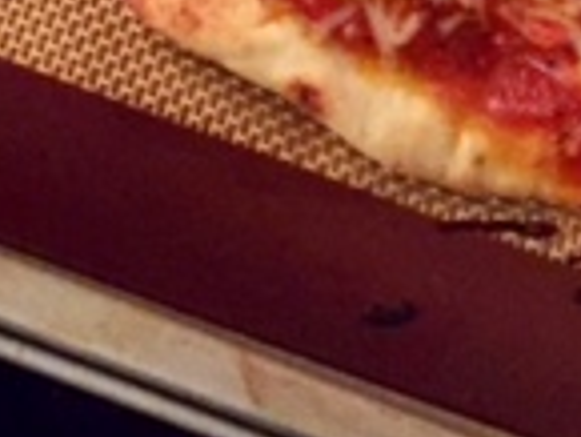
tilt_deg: -59.7
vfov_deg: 10.4
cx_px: 208
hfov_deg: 15.4
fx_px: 2150
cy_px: -513
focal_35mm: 128
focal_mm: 4.15
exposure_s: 1/15
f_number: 2.2
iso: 400
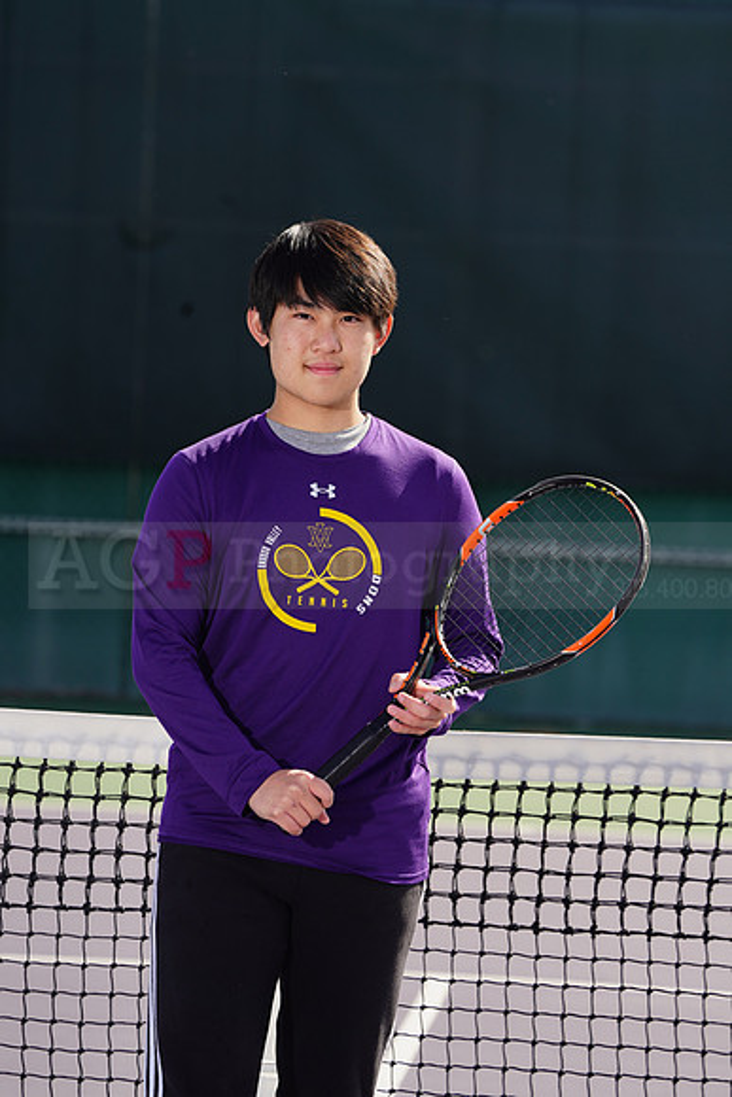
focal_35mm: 274
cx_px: 366
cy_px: 548
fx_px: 8351
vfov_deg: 7.5
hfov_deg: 5.0
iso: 100
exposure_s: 1/250
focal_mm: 274
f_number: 8
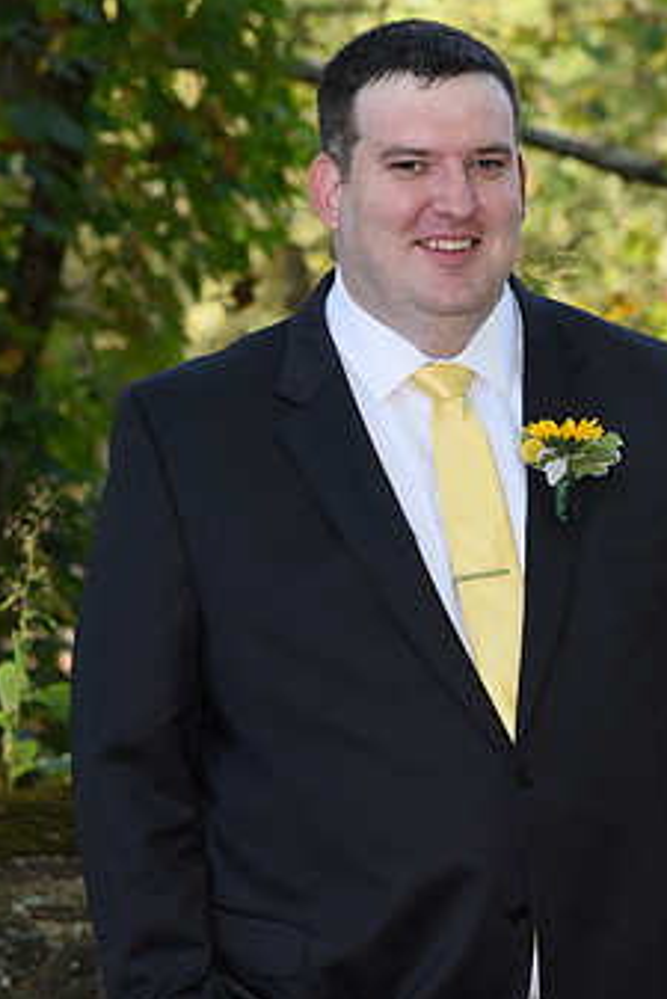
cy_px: 688
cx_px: 467
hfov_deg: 8.0
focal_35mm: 172
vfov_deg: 11.9
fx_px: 4775
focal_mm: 100
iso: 640
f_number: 5.6
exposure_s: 1/200
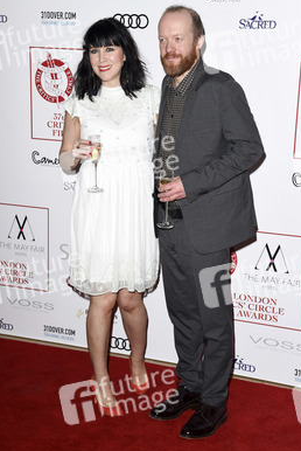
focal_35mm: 57
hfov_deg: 23.8
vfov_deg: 35.0
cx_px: 153
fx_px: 714
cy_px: 222
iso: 1000
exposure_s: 1/250
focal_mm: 55
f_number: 5.6
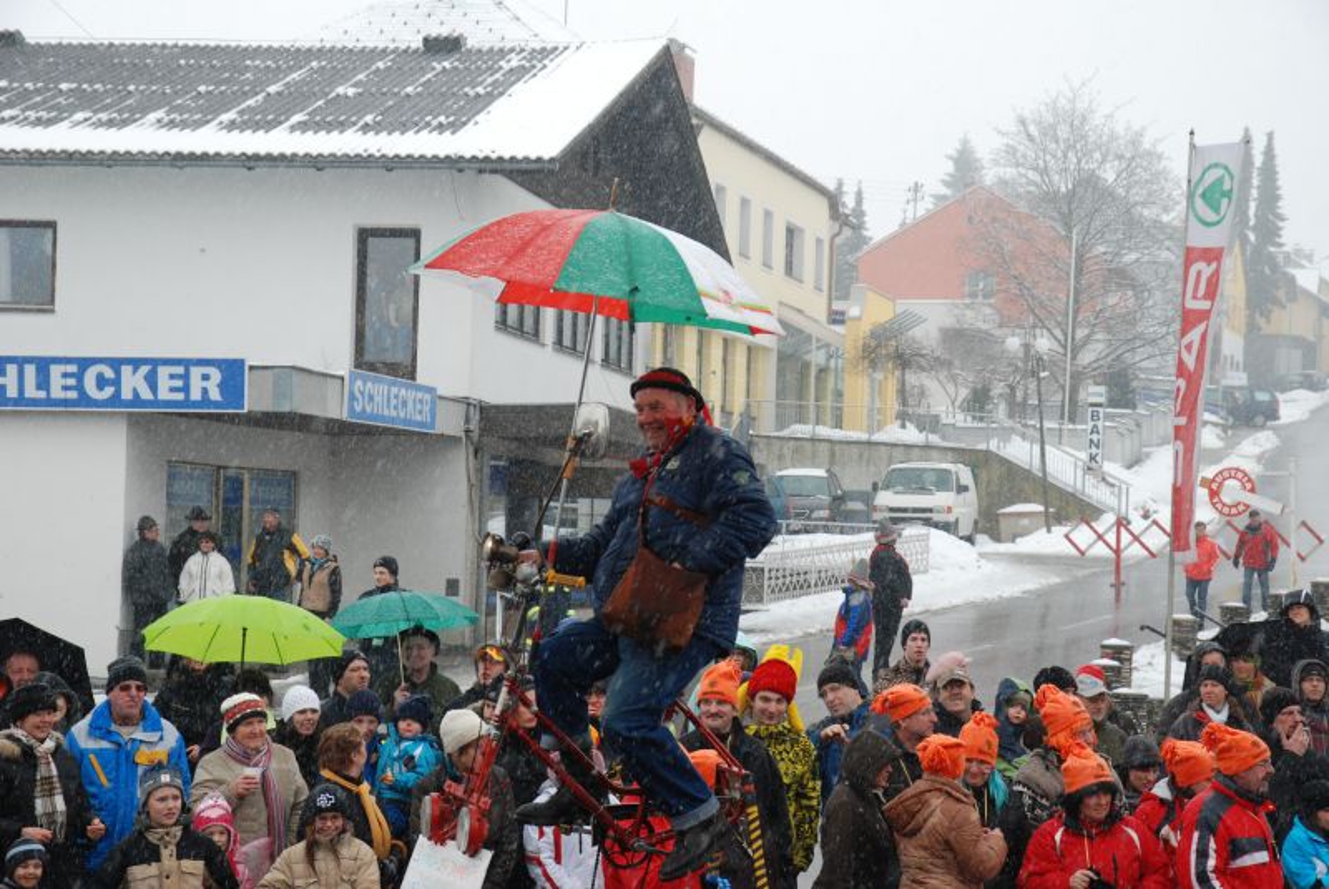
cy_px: 444
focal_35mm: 75
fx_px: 2771
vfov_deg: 18.2
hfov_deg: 27.0
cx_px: 664
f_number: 8
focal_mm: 50
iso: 250
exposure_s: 1/125
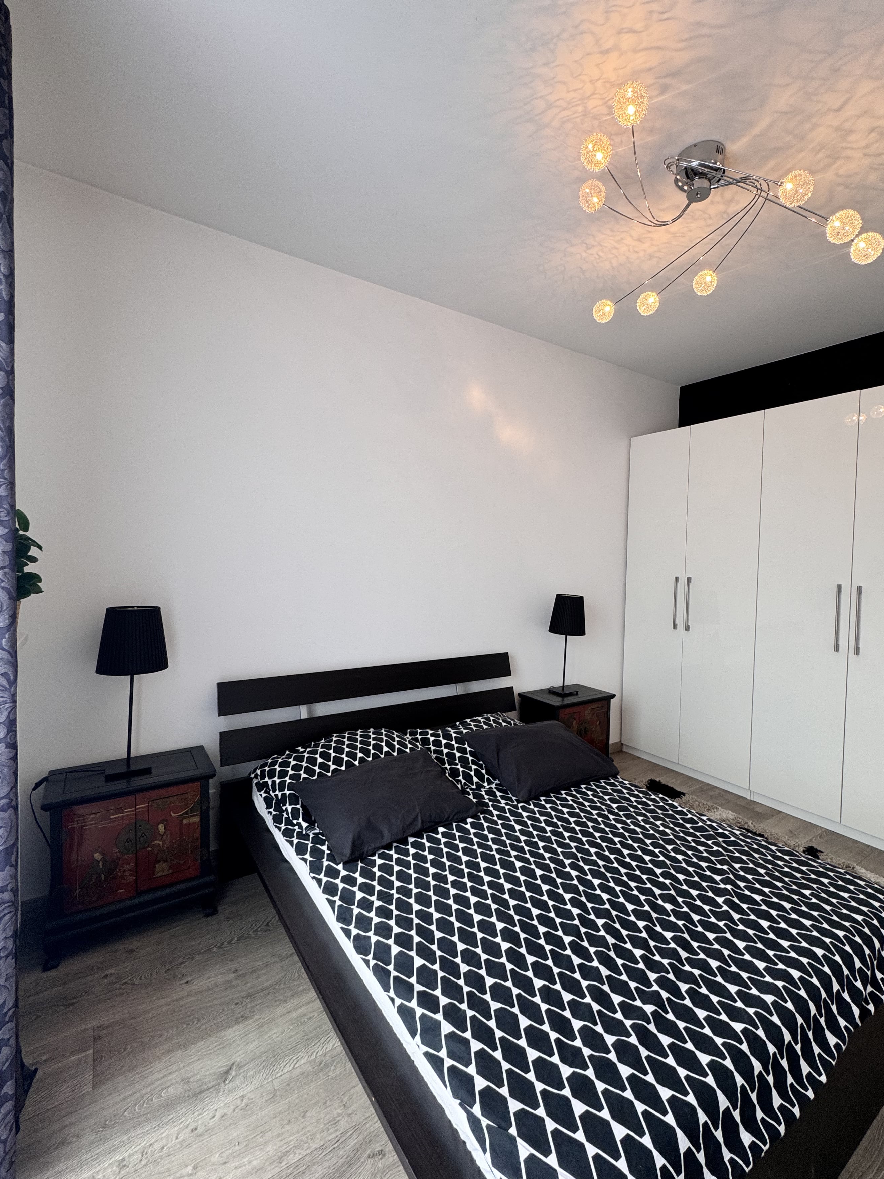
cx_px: 492
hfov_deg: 77.8
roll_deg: -1.3
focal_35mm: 16
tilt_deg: -1.9
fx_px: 545
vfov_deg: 94.5
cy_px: 578
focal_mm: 2.22
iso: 100
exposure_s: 1/100
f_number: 2.2
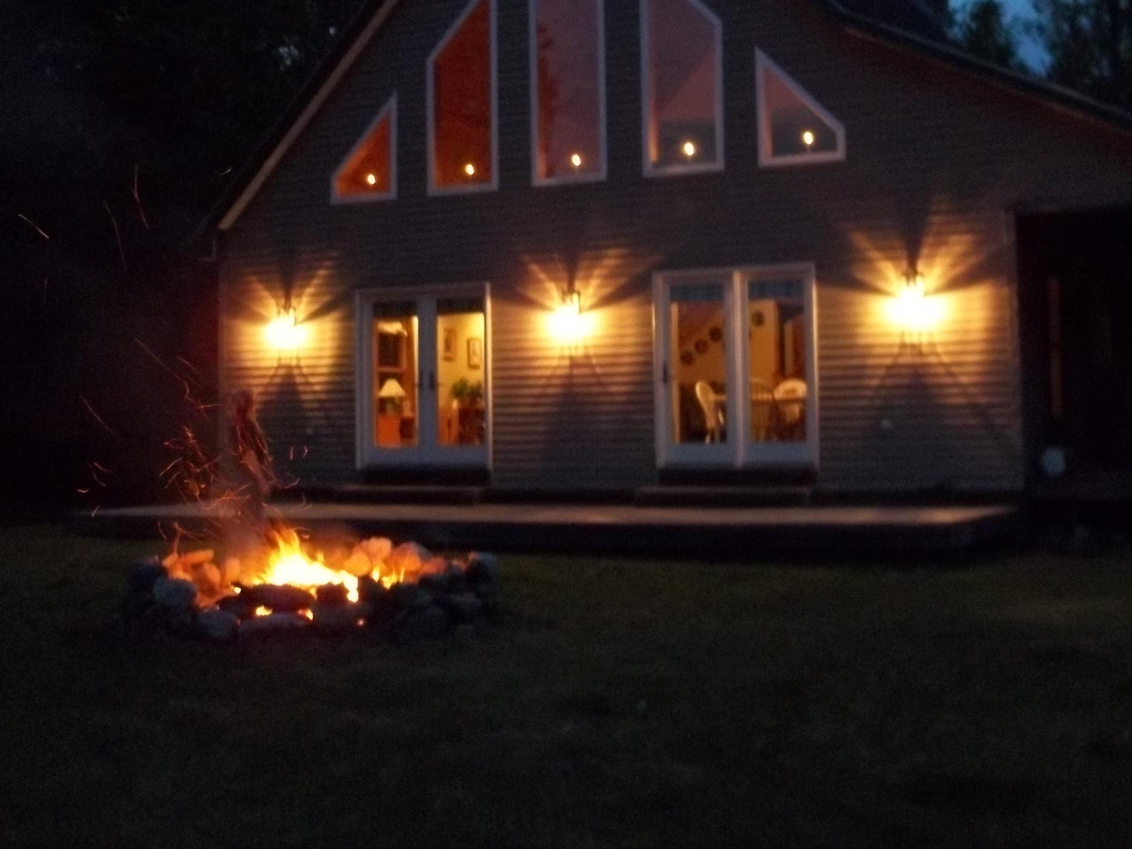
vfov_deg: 28.9
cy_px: 296
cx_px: 579
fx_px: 1635
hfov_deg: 38.2
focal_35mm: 50
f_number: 3.1
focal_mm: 6.5
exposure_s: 1/8
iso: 320
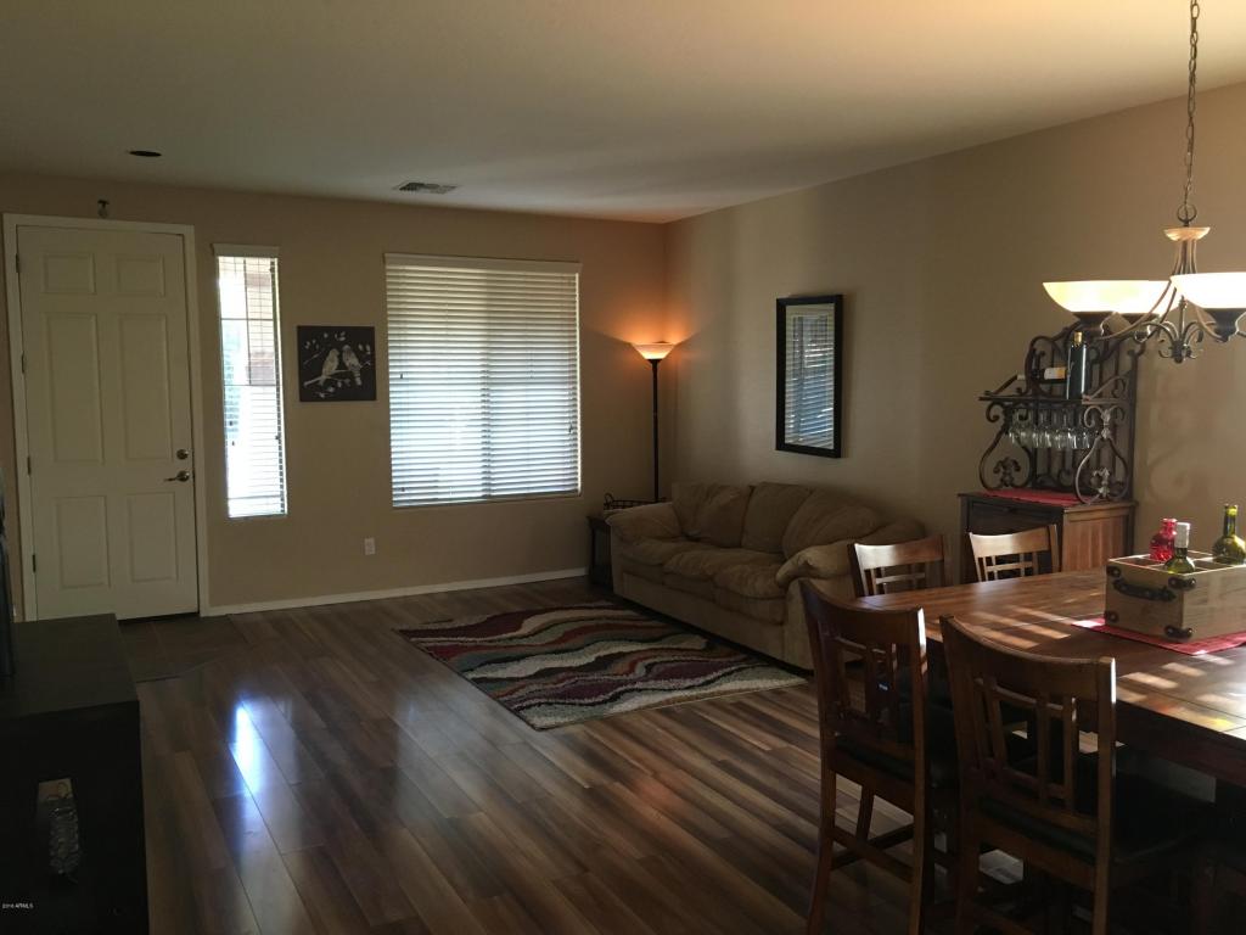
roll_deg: +0.3
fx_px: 1044
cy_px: 468
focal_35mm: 29
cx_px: 623
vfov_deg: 48.2
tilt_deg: -3.7
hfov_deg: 61.7
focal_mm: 4.15
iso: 125
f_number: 2.2
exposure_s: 1/30
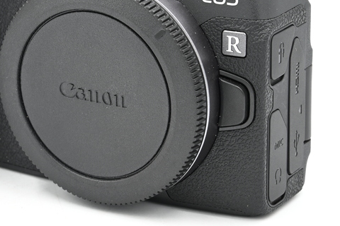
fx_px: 1889
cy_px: 59
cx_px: 125
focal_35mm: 200
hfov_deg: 10.3
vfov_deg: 6.9
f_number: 14
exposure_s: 1/15
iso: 200
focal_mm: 96
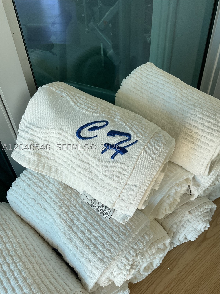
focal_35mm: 29
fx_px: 246
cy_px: 147
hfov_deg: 48.2
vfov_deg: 61.7
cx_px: 110
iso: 40
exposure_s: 1/60
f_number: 1.8
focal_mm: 3
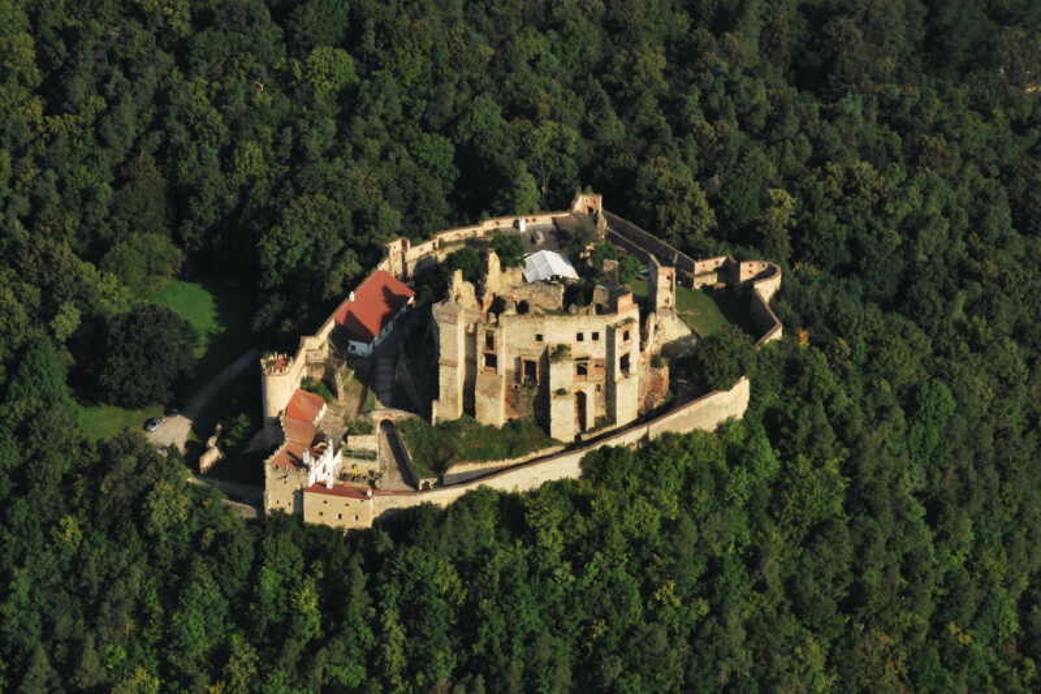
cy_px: 347
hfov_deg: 17.1
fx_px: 3469
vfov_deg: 11.4
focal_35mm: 120
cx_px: 520
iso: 200
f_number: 13
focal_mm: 80
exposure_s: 1/200
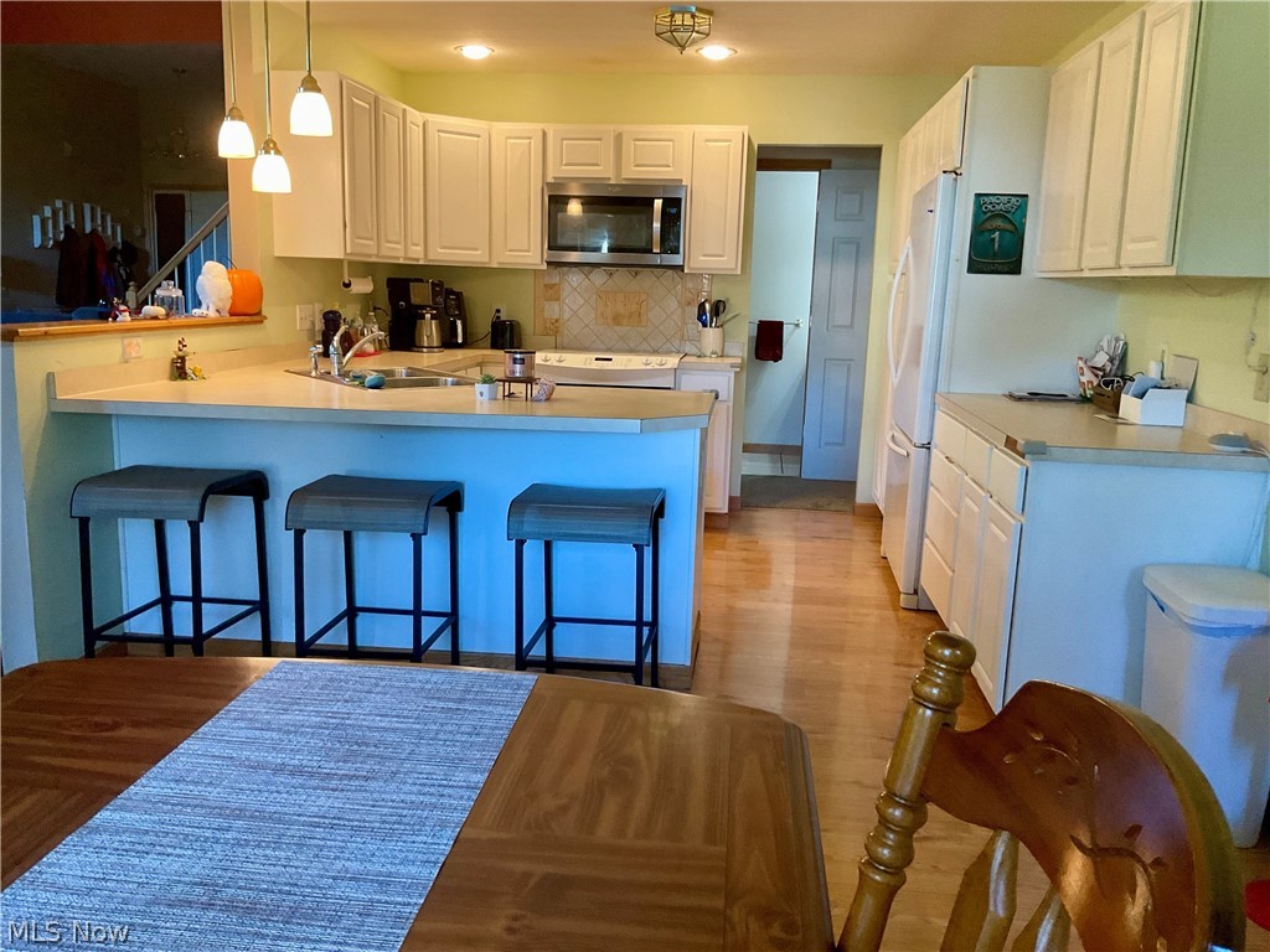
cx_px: 635
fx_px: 1064
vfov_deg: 48.2
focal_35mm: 29
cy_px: 476
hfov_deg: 61.7
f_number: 1.8
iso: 160
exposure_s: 1/60
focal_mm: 3
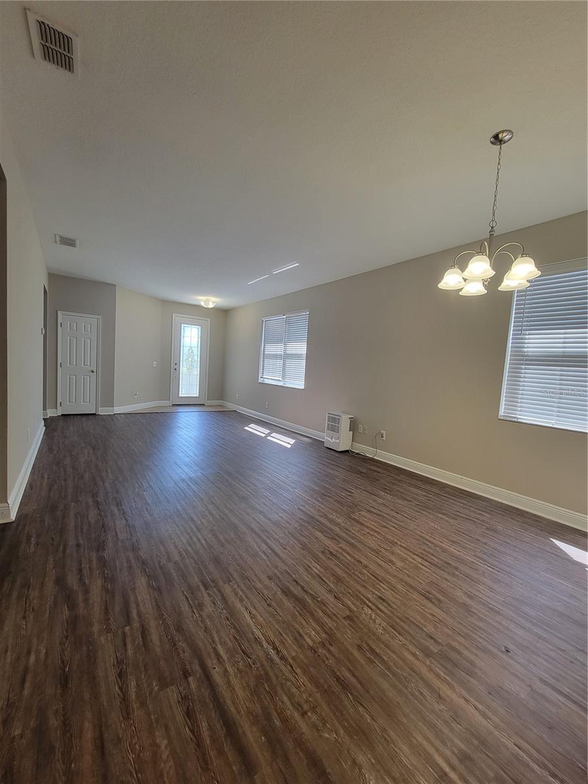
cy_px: 392
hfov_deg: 89.9
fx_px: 294
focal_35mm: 13
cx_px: 294
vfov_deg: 106.2
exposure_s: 1/60
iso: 125
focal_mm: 2.2
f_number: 2.2
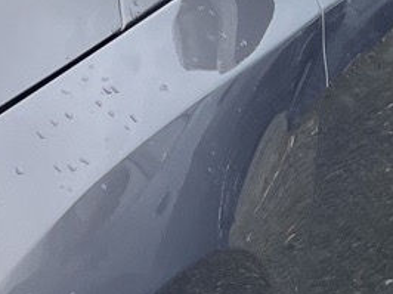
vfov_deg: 7.9
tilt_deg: -21.2
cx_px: -550
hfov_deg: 9.4
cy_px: 266
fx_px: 2132
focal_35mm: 188
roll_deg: -1.8
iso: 50
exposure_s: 1/1672
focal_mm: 5.1
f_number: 1.6
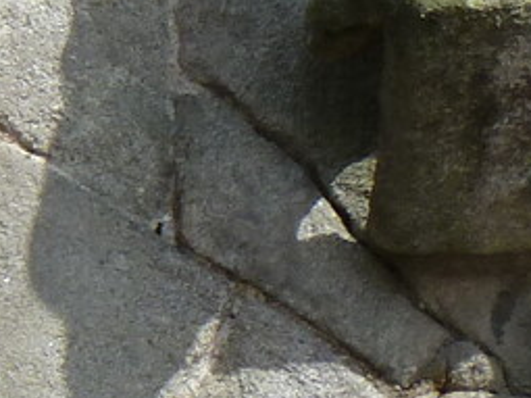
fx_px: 20224
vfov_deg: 1.1
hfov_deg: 1.5
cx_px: 893
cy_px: -438
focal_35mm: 1319
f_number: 4.6
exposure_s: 1/400
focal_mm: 34.4
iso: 80
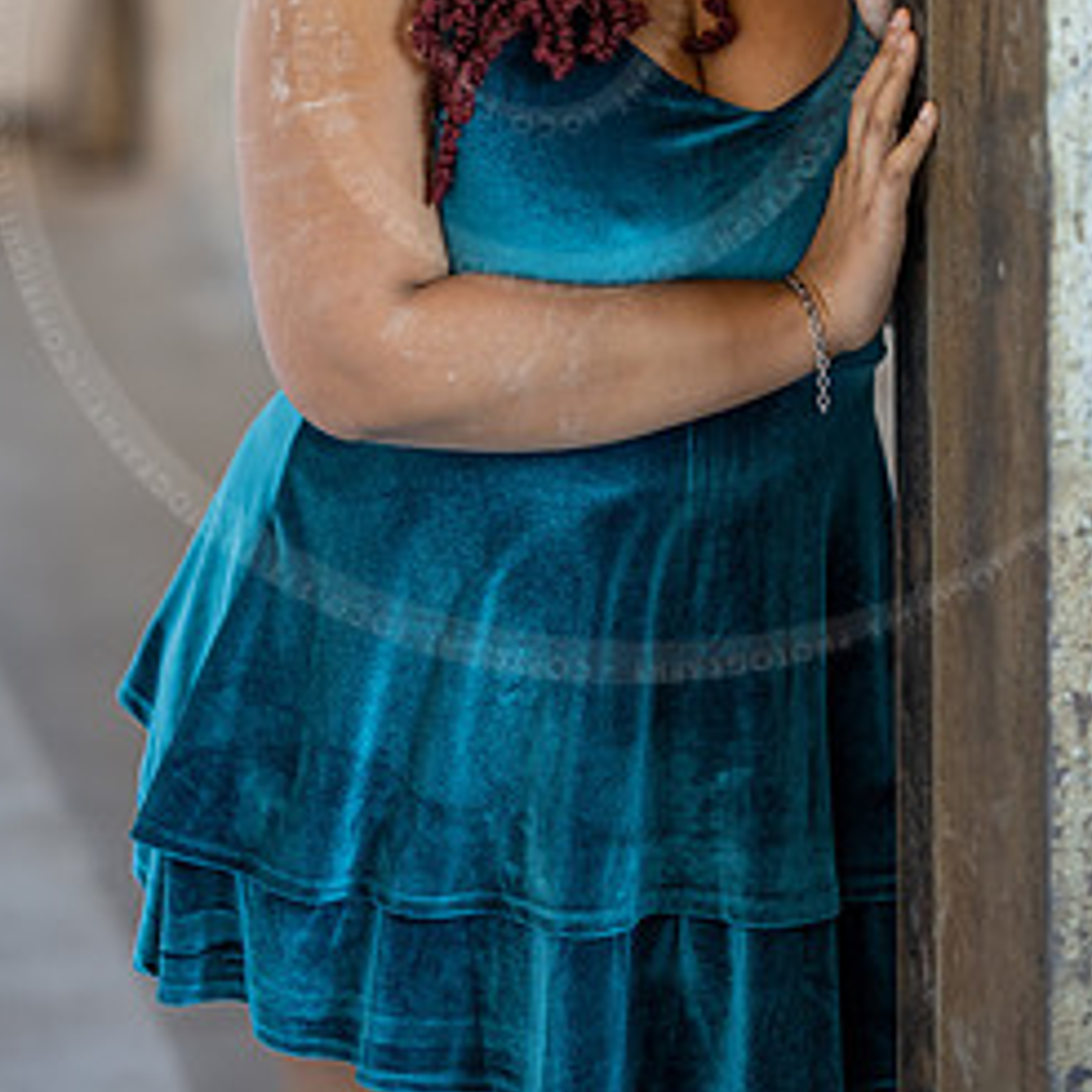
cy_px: 107
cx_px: 582
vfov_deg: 13.1
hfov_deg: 13.2
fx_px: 4711
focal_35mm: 132
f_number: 1.8
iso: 500
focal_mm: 85
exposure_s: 1/100
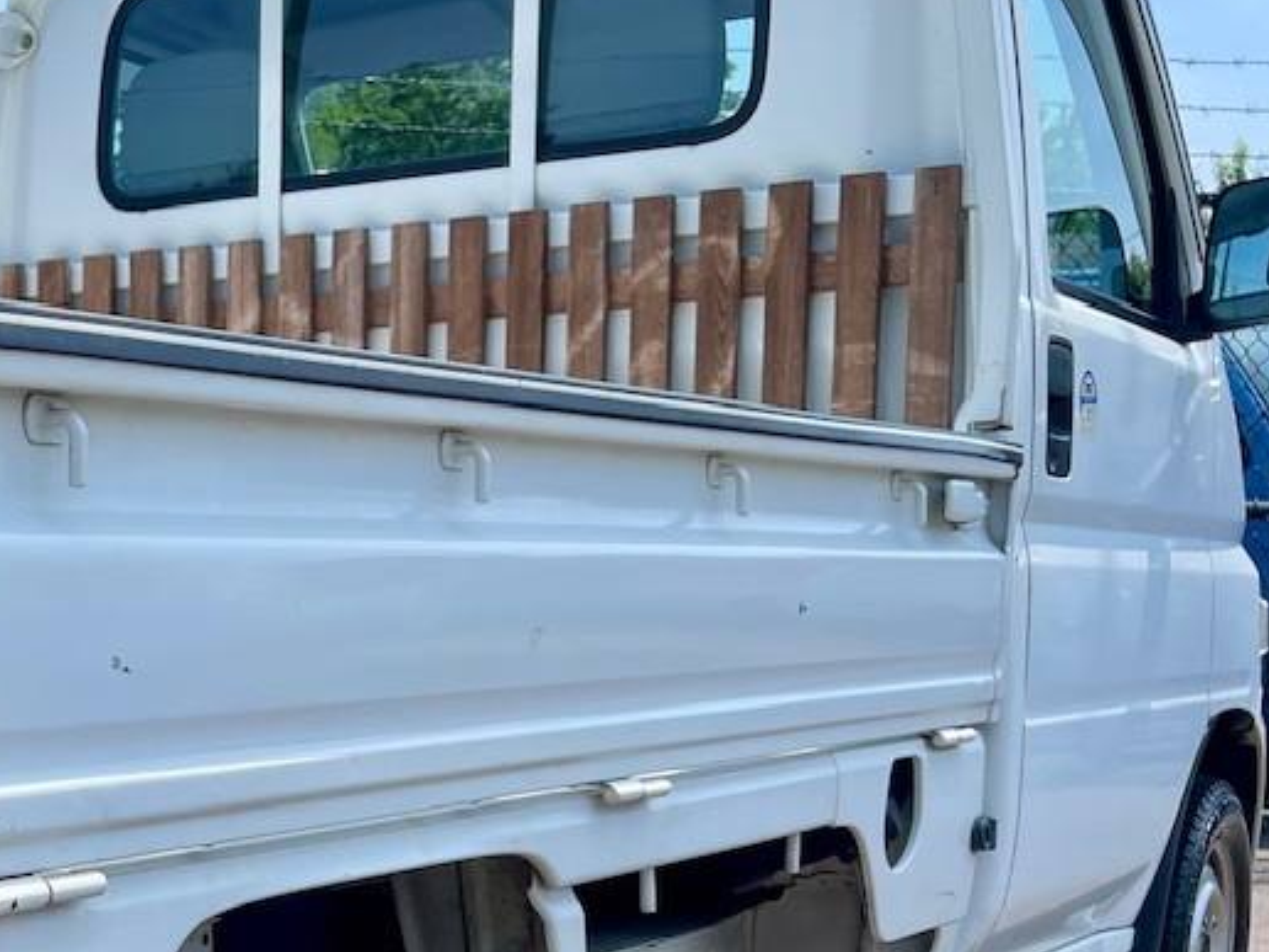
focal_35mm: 62
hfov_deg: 28.7
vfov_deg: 23.2
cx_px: -69
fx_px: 2273
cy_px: 797
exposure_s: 1/2288
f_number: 1.6
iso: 32
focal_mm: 5.1
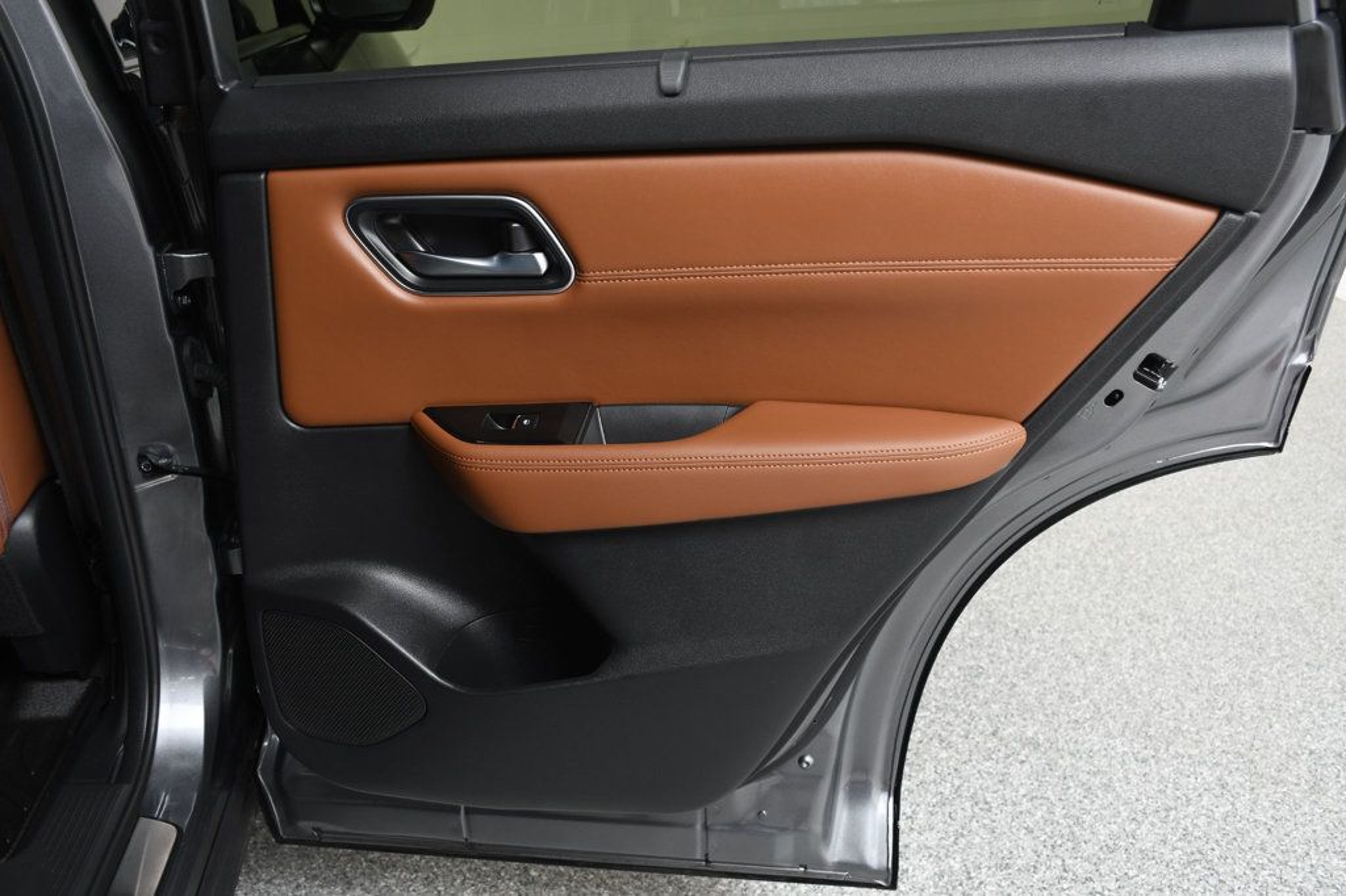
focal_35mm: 34
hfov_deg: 55.8
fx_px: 1271
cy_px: 448
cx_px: 673
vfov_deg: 38.9
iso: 100
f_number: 5.6
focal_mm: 23
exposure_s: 1/160
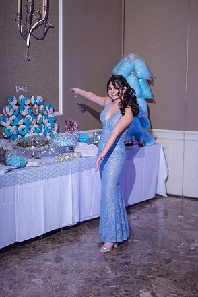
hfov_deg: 25.5
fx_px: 437
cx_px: 99
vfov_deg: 37.5
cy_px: 147
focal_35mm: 53
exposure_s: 1/80
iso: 500
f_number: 1.7
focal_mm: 25
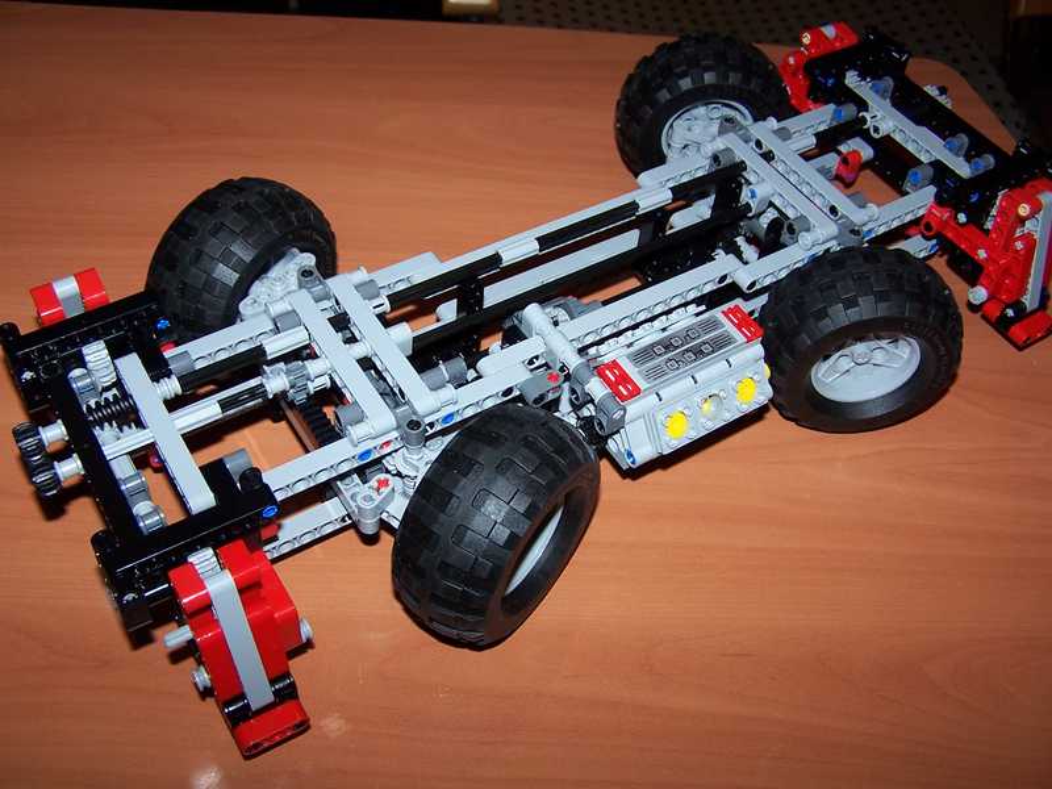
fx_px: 1155
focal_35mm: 38
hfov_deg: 49.0
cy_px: 394
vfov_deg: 37.7
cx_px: 526
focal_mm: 6.3
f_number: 2.8
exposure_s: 1/60
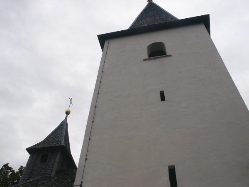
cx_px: 124
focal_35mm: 35
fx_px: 252
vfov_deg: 40.7
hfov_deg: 52.6
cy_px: 94
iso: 64
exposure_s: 1/180
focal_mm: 7.18
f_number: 6.7
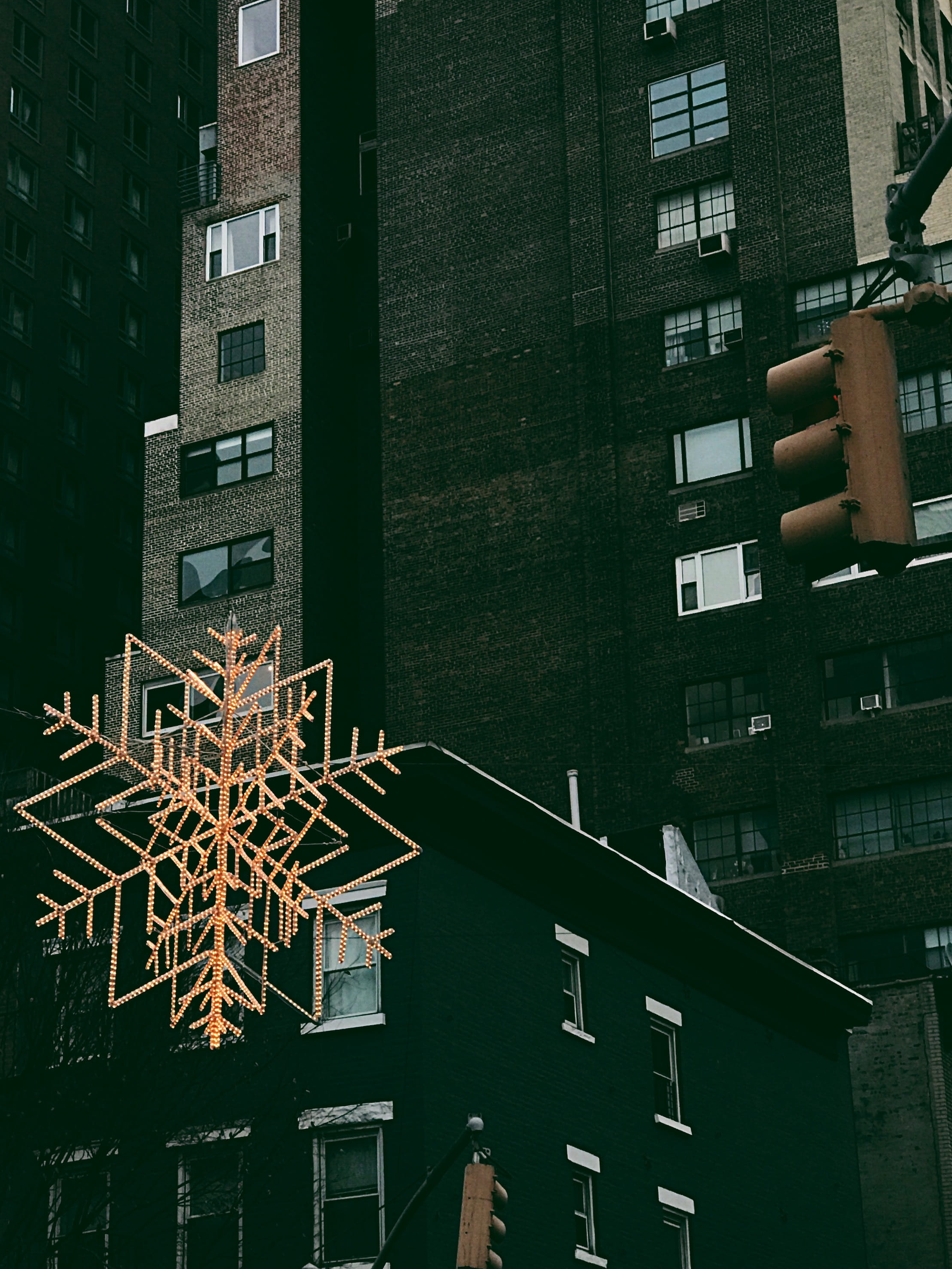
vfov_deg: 25.0
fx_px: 2860
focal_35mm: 78
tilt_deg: +22.5
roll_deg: -0.2
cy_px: 622
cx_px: 327
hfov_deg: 18.9
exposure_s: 1/60
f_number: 2.8
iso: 80
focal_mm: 6.6
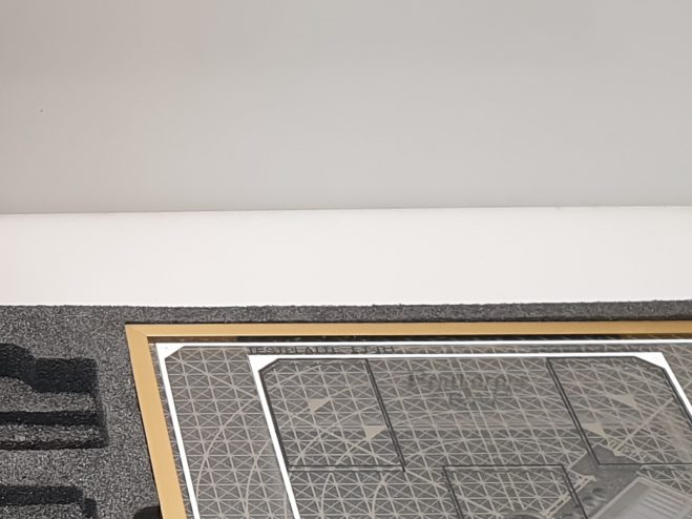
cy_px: 304
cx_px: -202
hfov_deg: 18.2
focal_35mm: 101
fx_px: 2019
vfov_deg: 14.6
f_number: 2.4
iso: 100
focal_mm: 4.3
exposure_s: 1/50
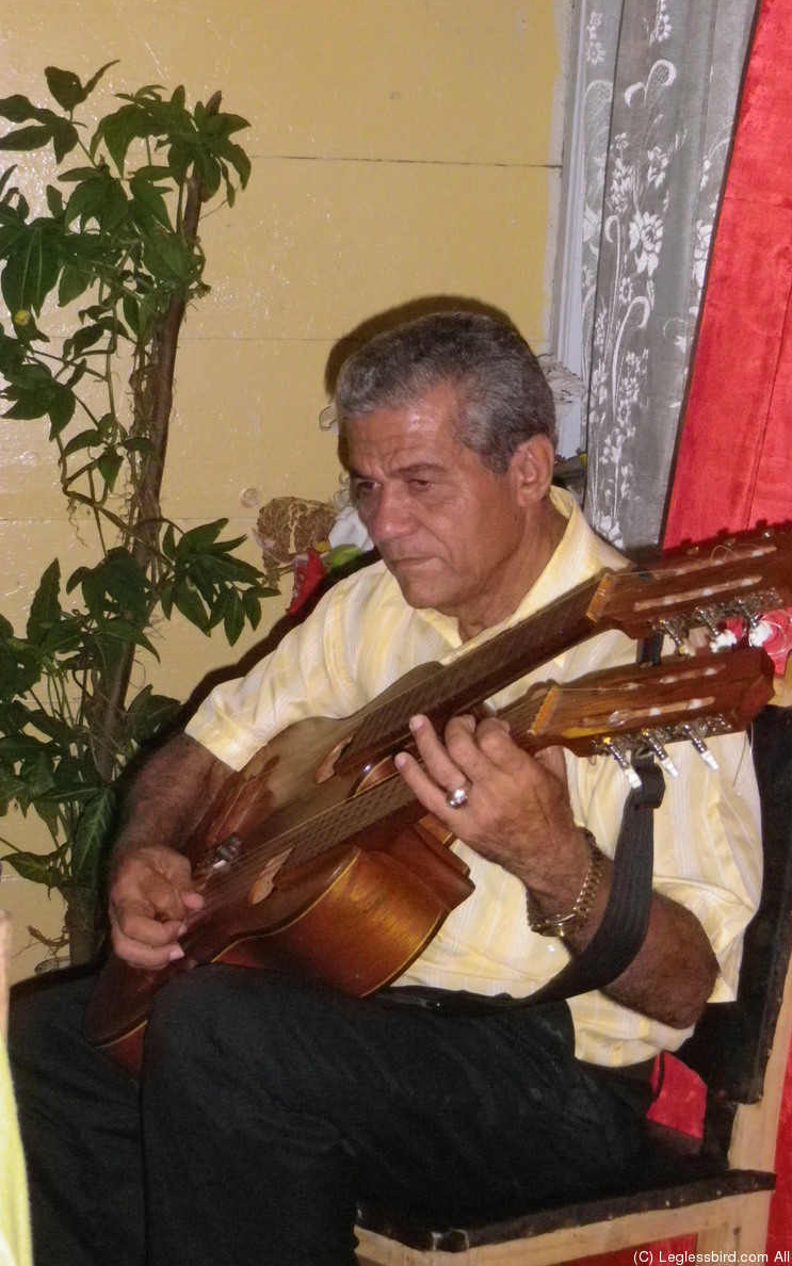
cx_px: 437
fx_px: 2623
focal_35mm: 76
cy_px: 628
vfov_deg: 27.1
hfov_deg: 17.2
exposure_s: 1/60
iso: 800
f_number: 4.9
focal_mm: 12.5
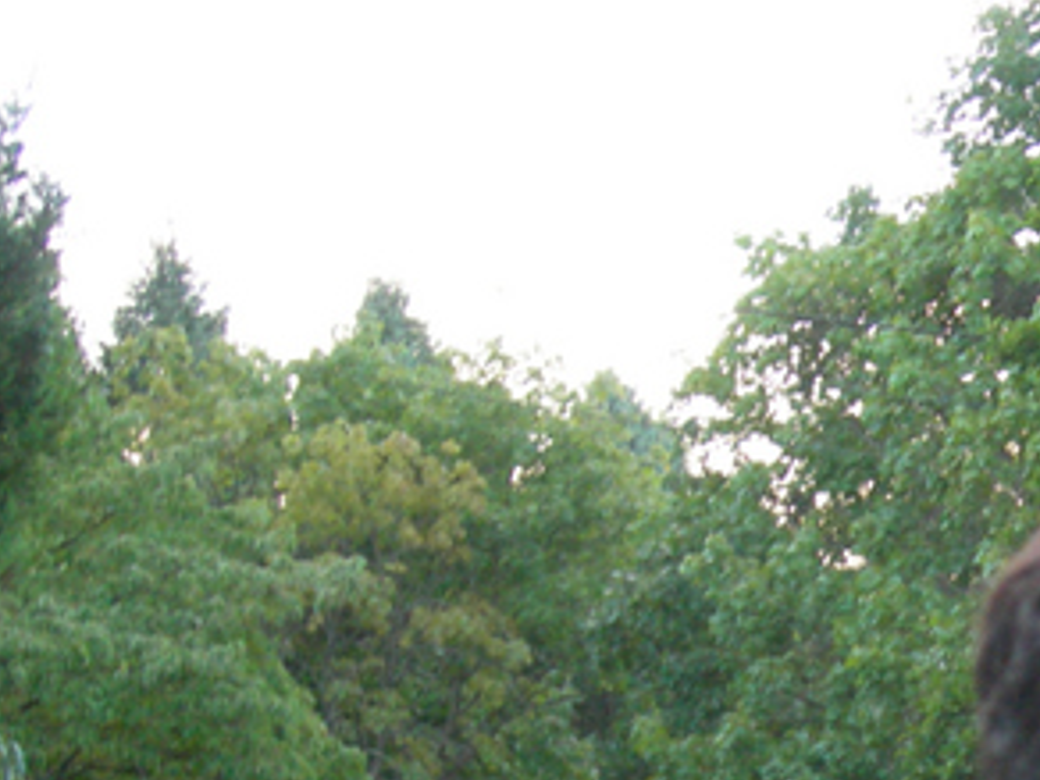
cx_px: 1047
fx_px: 3125
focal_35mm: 104
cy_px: 1061
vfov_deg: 13.6
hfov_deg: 18.4
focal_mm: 7.8
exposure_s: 1/15
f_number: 2.8
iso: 200
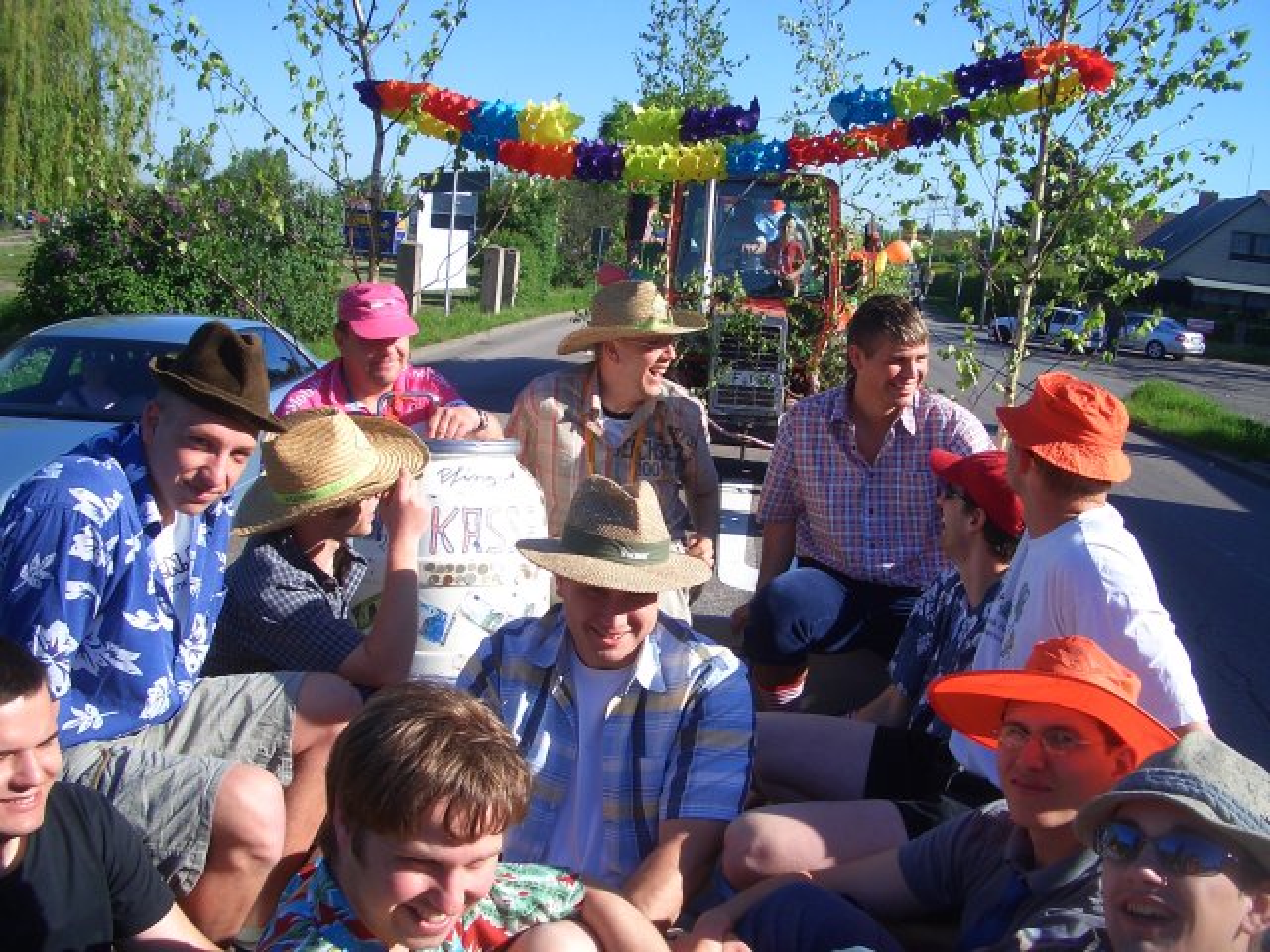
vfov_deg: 40.7
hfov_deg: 52.6
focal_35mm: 35
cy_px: 476
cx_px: 635
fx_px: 1284
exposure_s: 1/400
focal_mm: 5.8
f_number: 4.3
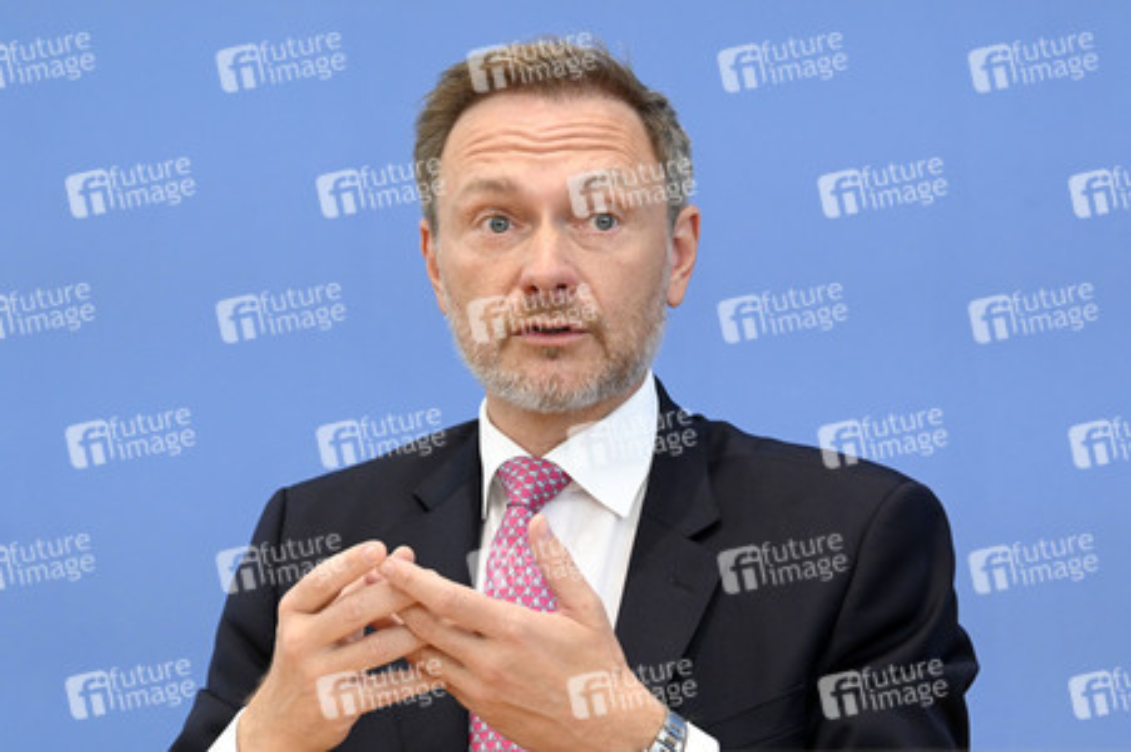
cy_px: 376
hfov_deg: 15.2
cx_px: 566
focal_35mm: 135
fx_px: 4238
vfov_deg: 10.1
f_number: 6.3
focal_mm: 135
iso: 5000
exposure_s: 1/640
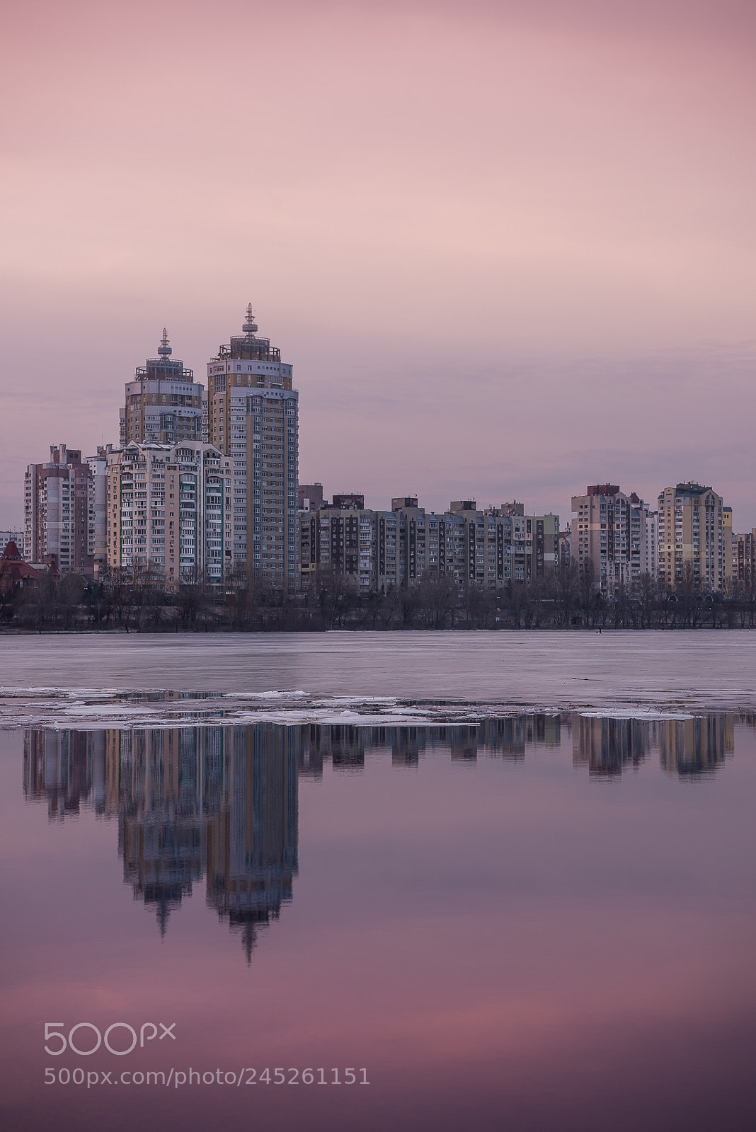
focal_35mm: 70
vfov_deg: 28.8
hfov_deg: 19.5
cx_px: 378
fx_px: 2203
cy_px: 566
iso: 64
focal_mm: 70
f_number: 6.3
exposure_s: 1/8
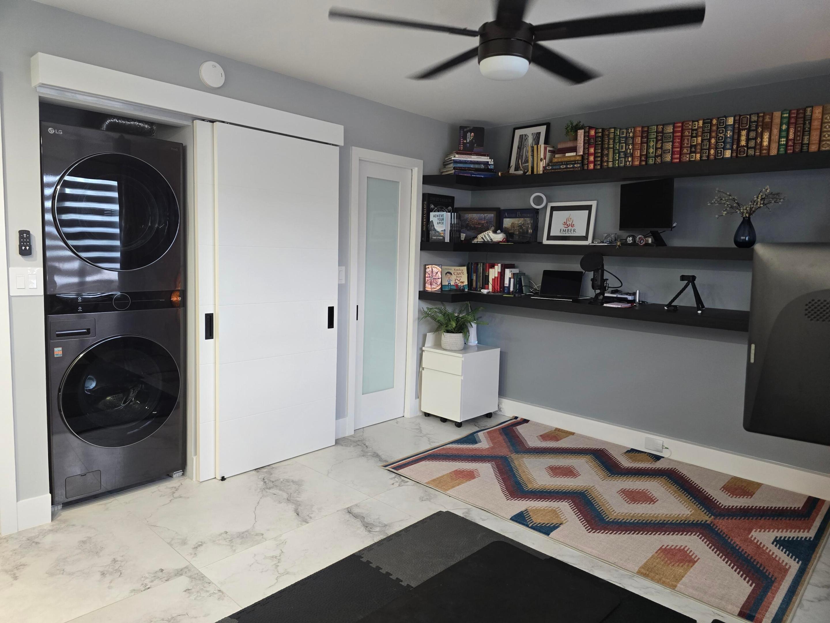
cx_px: 415
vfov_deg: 58.9
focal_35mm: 23
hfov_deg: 73.9
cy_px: 312
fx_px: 551
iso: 640
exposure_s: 1/120
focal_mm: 6.3
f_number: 1.7
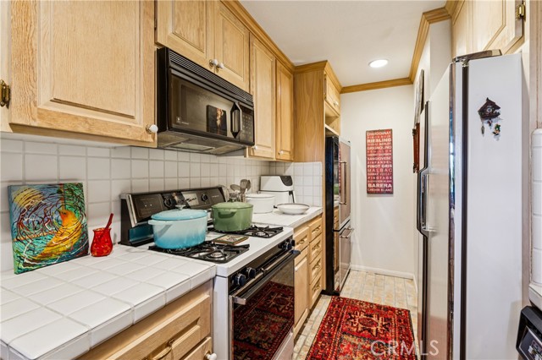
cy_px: 180
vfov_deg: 72.0
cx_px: 271
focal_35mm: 16
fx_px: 248
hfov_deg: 95.0
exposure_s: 2
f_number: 13
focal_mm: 16.5
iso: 100
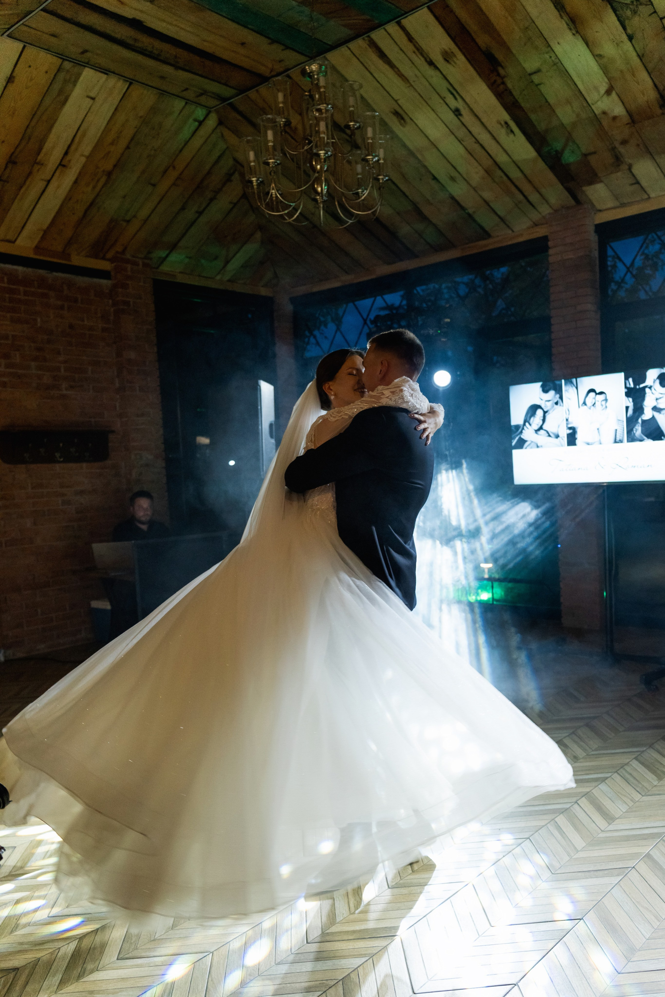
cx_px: 332
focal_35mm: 28
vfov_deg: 65.5
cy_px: 498
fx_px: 776
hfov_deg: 46.4
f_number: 3.2
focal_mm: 28
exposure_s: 1/200
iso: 3200
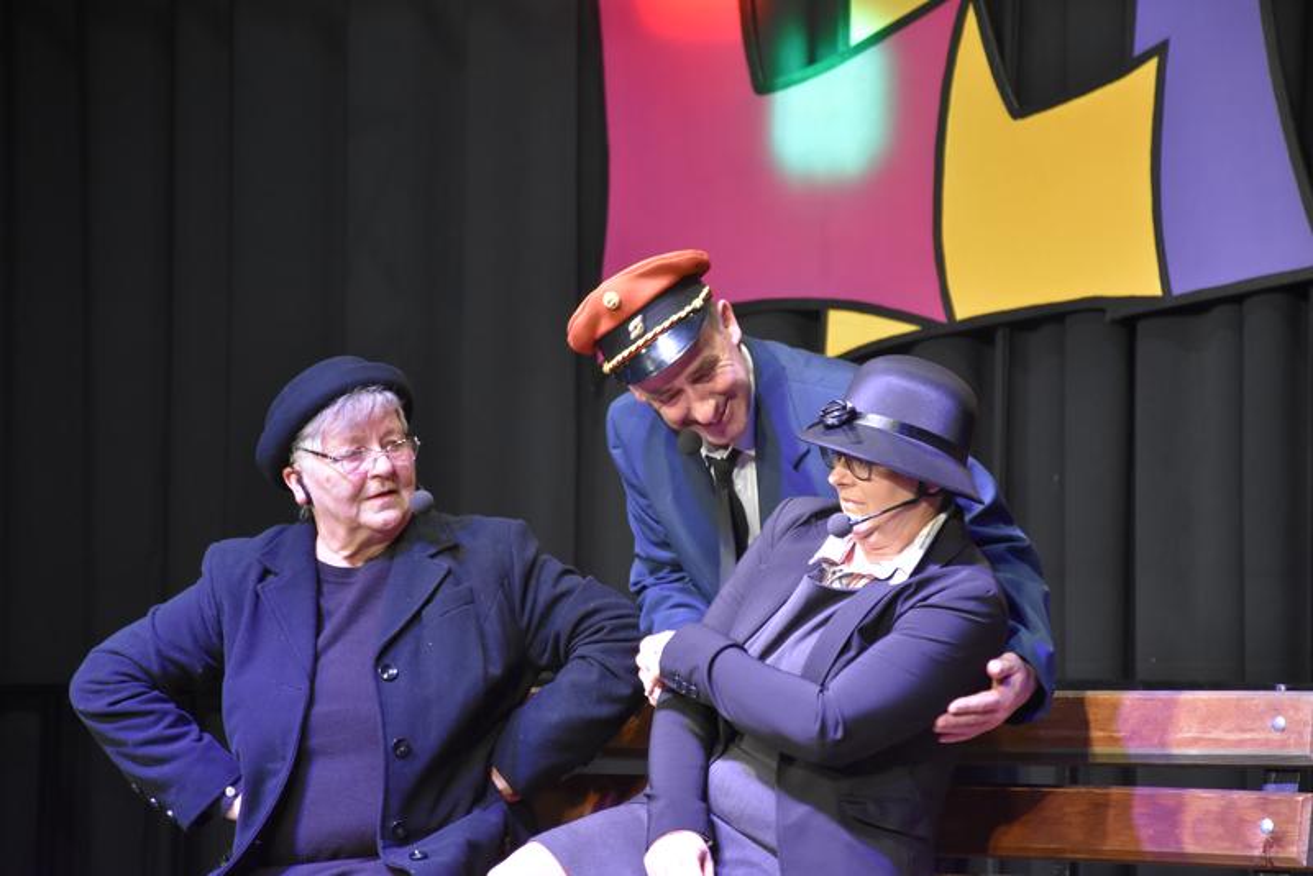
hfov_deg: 11.2
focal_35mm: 183
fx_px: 6676
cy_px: 438
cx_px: 656
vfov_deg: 7.5
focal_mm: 122
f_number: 5.6
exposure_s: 1/60
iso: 2000
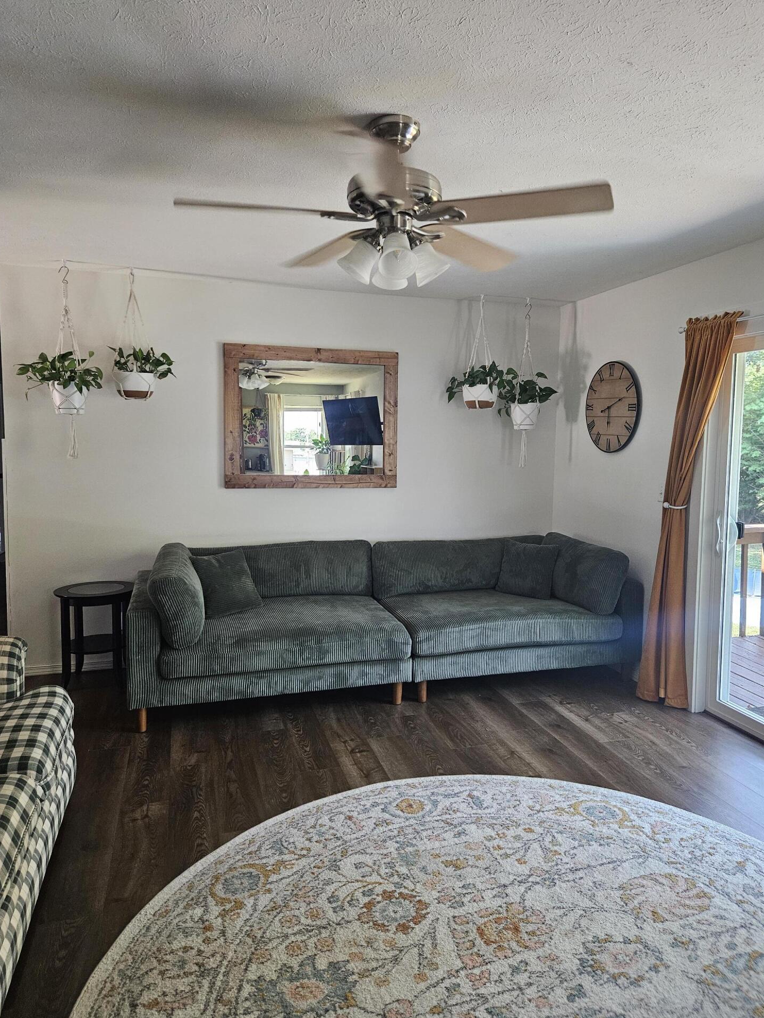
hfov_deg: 56.8
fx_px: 706
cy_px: 506
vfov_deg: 71.6
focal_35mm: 24
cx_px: 395
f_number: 1.8
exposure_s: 1/120
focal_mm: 5.4
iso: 400
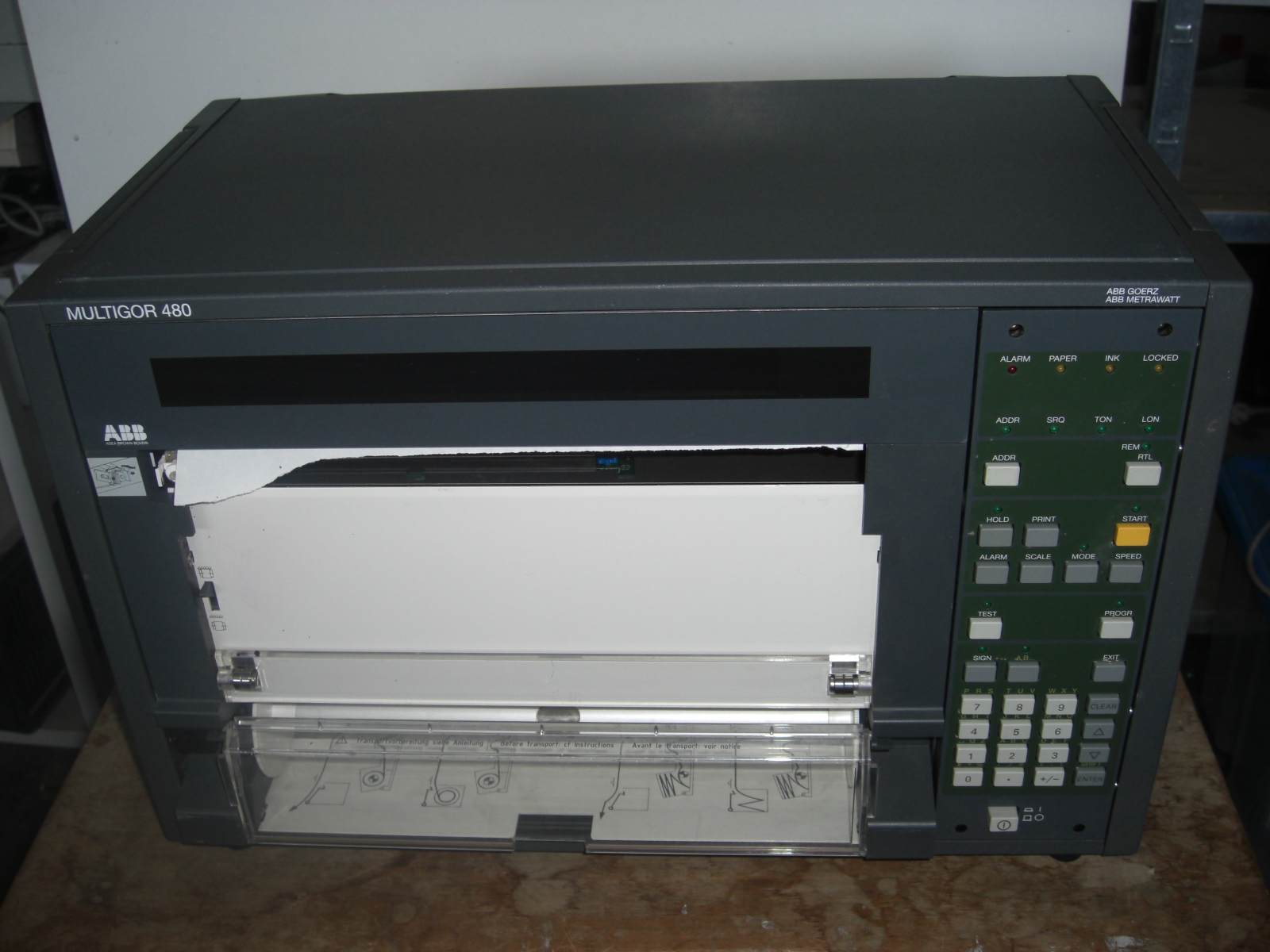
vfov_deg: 37.7
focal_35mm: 38
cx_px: 635
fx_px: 1394
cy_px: 476
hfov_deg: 49.0
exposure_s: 1/60
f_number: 2.8
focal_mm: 7.9
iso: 100
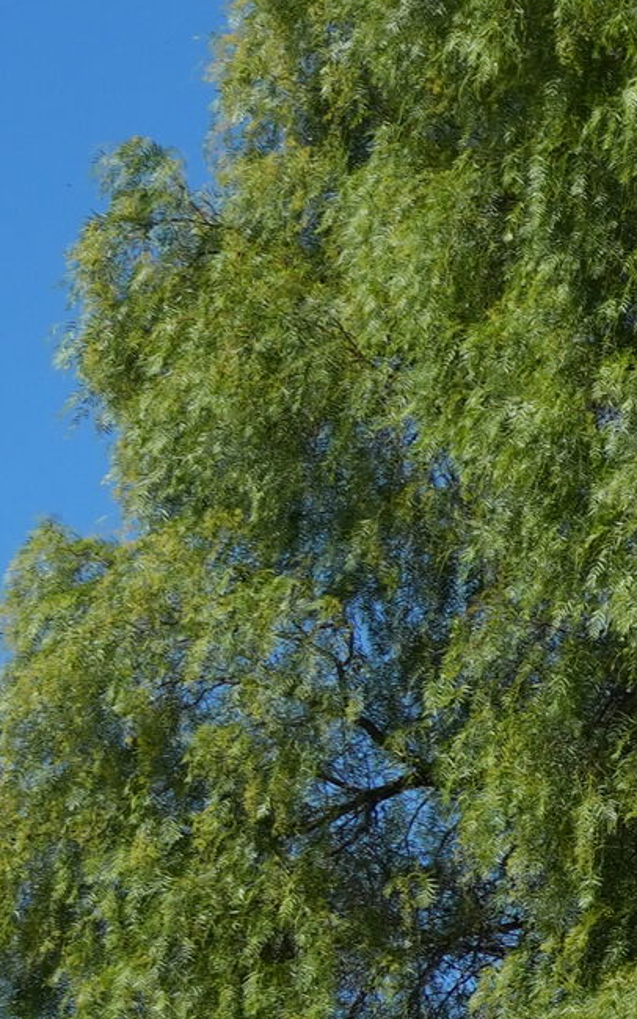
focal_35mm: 346
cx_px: 2623
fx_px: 9604
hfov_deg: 3.6
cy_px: 1149
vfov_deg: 6.0
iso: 250
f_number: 4.5
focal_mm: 51
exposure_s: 1/2000
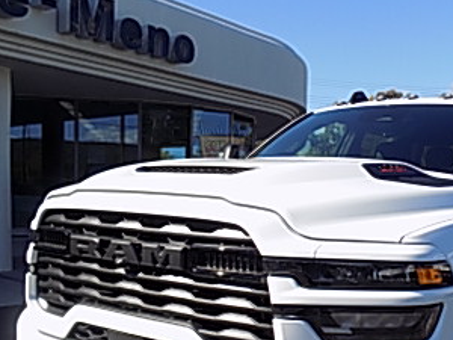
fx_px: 641
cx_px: 325
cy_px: 248
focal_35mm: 49
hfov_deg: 38.2
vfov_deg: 29.3
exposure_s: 1/800
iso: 80
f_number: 3.1
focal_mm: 4
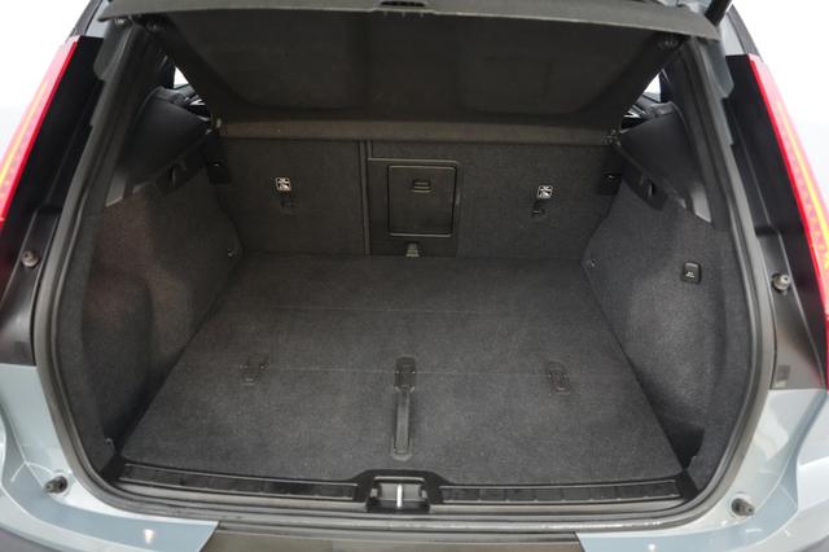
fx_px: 621
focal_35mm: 27
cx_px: 414
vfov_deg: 47.9
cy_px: 276
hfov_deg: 67.4
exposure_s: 1/125
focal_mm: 27
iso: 12800
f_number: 2.8
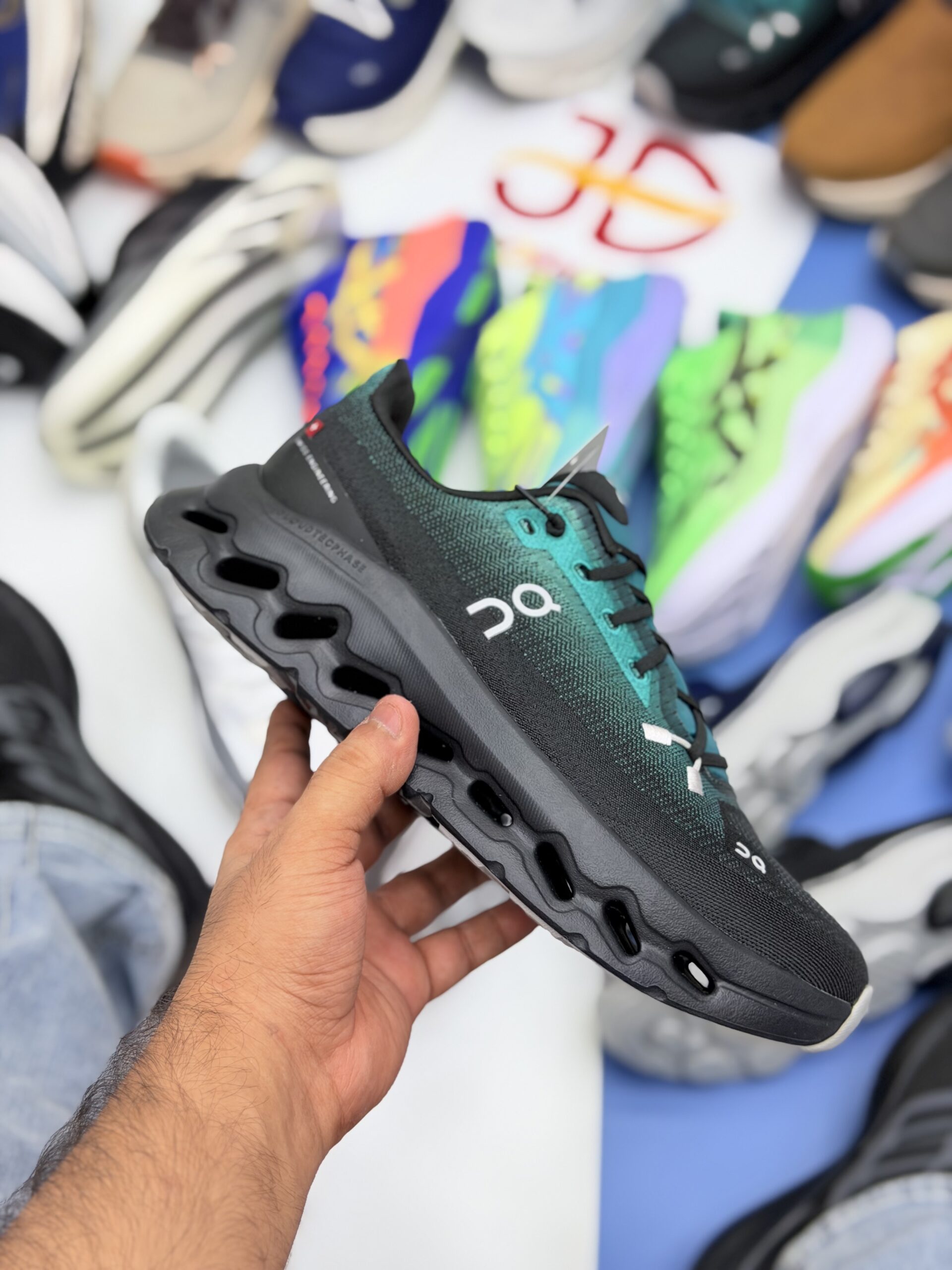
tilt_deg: -57.8
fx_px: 1760
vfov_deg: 39.7
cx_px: 476
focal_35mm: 48
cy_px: 635
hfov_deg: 30.3
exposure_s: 1/183
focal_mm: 6.76
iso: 50
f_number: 1.78
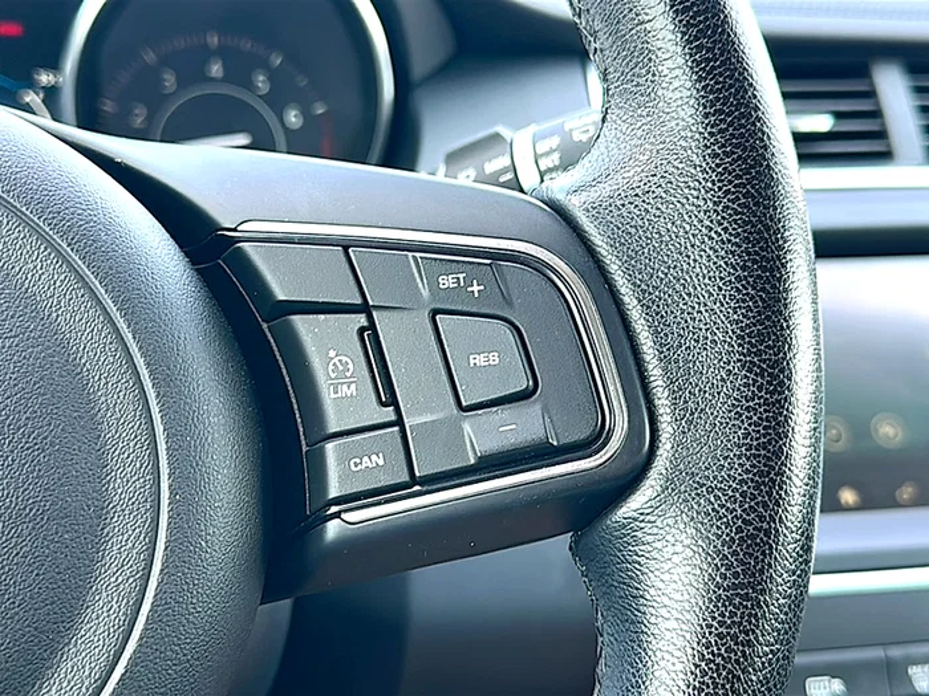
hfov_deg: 47.9
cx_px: 464
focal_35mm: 39
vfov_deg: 36.8
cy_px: 348
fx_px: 1047
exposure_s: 1/132
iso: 80
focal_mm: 6.86
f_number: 1.78
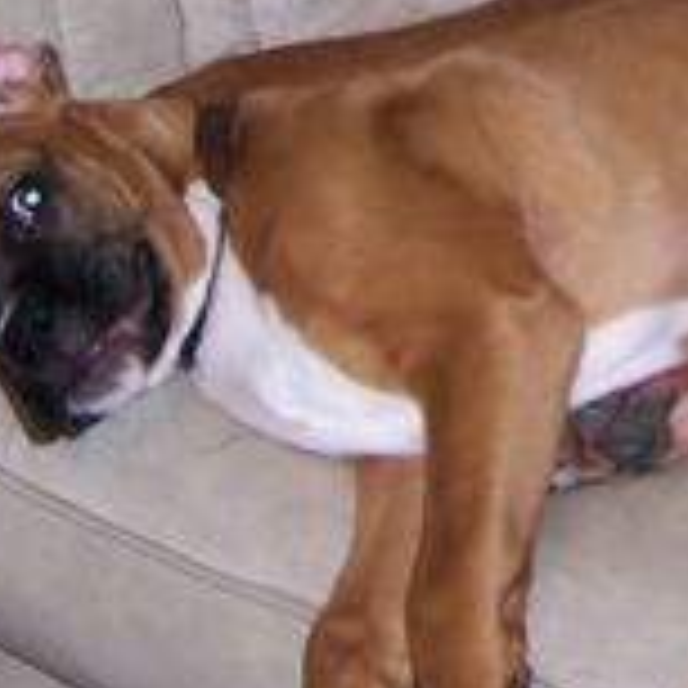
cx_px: 724
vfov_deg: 12.7
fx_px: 2991
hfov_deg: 12.9
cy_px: -225
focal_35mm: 133
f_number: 2.8
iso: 125
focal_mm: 6
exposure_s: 1/60
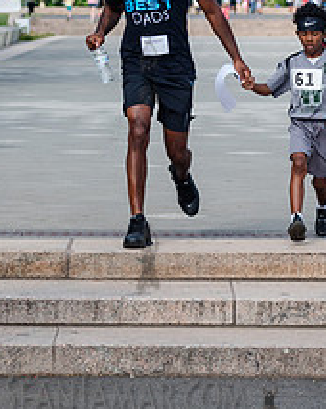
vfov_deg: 8.9
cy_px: 69
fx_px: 2609
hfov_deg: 7.1
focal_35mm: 216
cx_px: 131
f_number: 4
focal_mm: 80
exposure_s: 1/1000
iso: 200
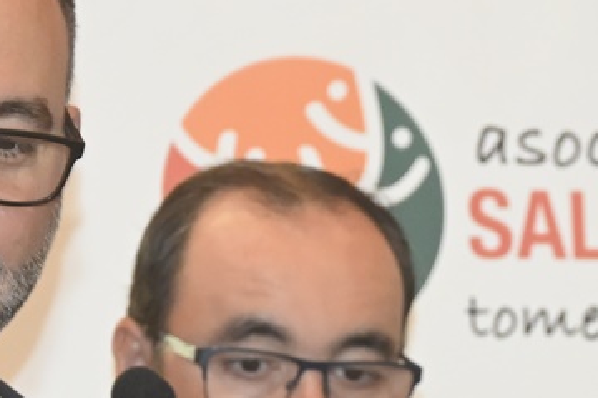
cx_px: 365
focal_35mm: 431
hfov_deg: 4.8
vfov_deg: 3.2
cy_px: 650
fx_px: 7159
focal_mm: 101
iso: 5000
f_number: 6.3
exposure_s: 1/60
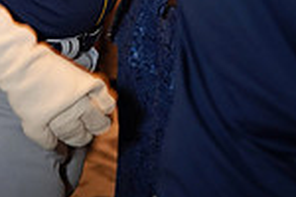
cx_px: 85
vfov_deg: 8.6
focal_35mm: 150
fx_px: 1233
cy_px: -209
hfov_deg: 13.7
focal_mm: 50
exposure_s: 1/80
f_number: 1.4
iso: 500
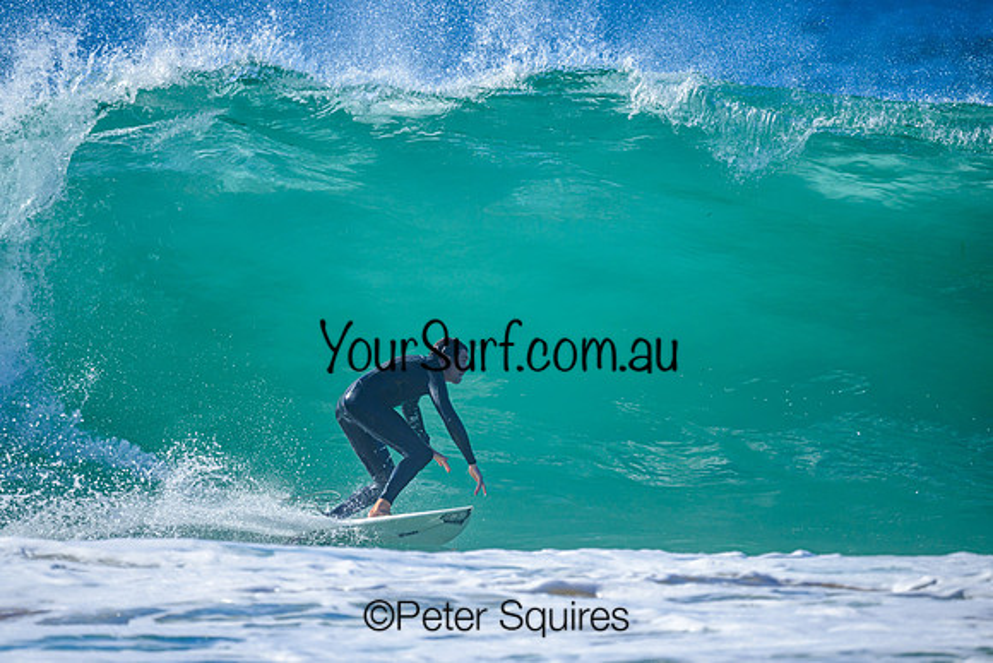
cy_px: 349
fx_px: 23233
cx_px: 470
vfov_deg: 1.6
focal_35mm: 842
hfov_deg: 2.4
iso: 360
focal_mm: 800
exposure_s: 1/2000
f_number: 6.3
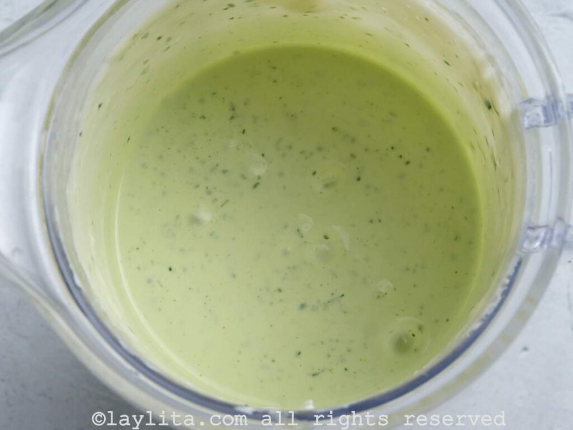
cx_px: 286
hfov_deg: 16.4
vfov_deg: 12.3
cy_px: 215
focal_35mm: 120
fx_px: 1986
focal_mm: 60
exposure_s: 1/125
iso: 1600
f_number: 11
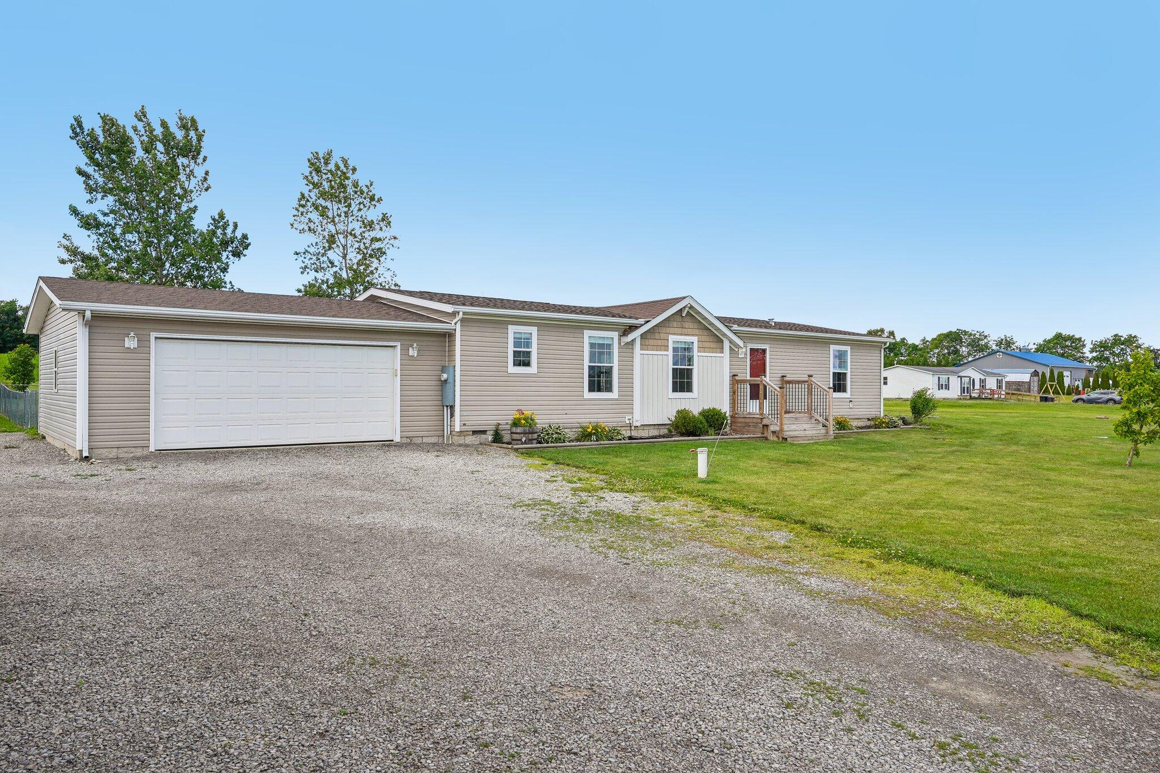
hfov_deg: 71.5
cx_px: 580
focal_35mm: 25
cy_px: 386
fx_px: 805
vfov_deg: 51.3
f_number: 8
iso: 100
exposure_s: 1/400
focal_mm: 25
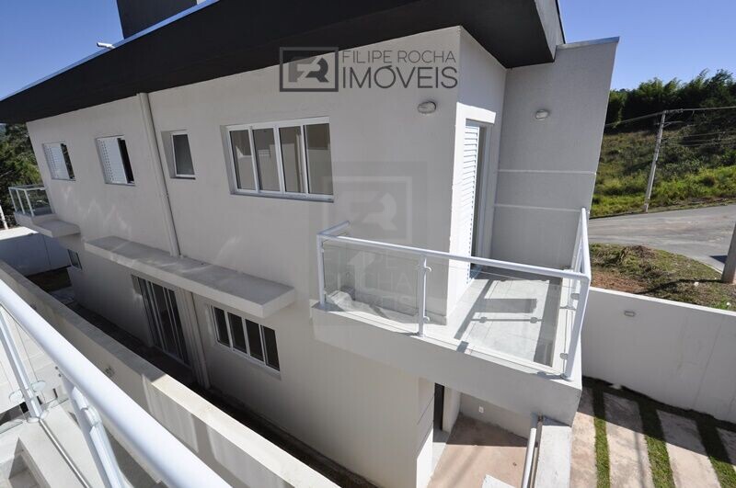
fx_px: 306
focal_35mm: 15
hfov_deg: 100.5
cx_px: 368
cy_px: 244
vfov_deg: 77.2
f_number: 9
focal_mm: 10
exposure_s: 1/320
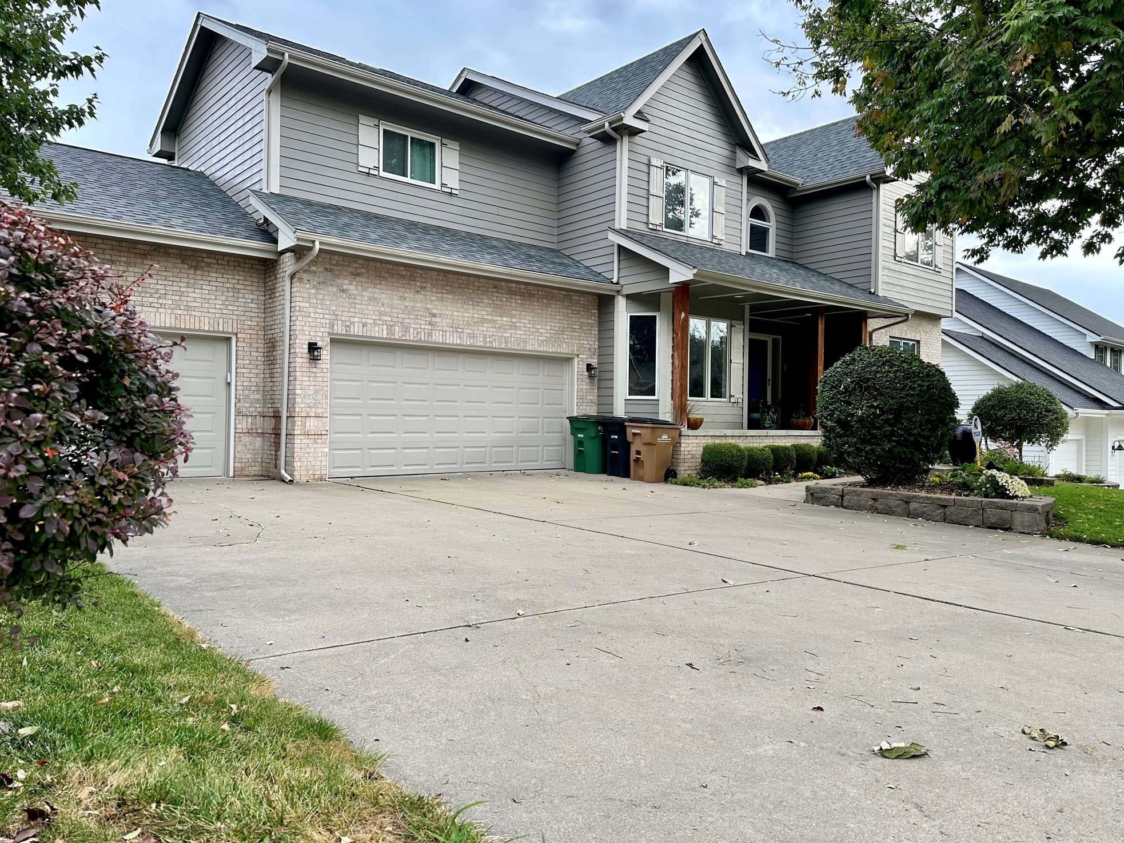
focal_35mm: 25
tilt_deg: +0.4
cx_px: 559
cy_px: 414
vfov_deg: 54.9
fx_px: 812
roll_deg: -1.0
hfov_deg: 69.4
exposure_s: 1/529
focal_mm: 6.86
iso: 80
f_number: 1.78
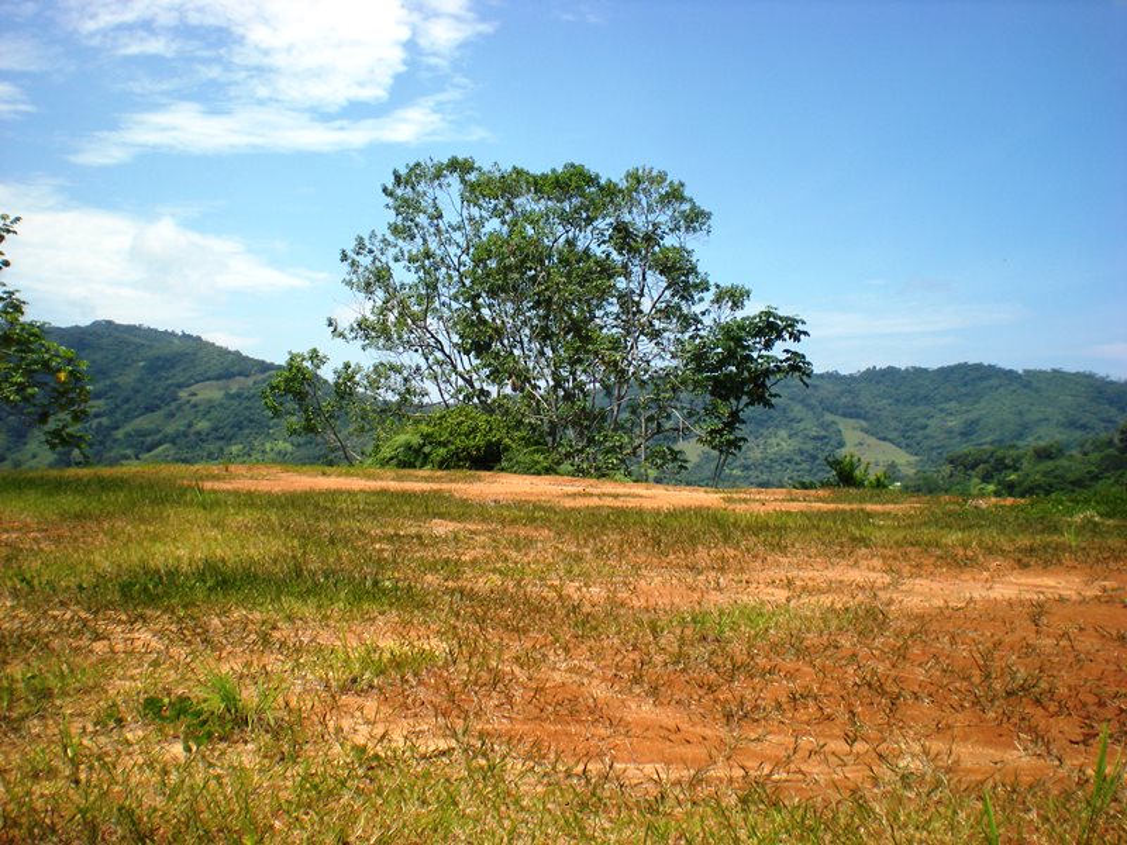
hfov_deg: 49.0
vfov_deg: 37.7
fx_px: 1237
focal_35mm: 38
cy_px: 422
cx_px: 564
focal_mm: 6.3
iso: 64
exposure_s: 1/434
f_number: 4.6
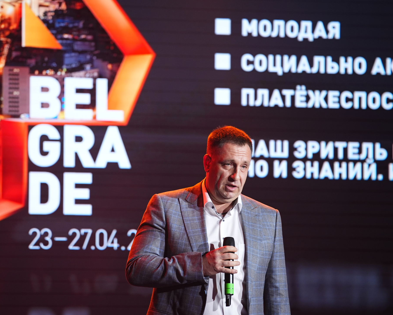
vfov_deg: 6.6
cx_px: 151
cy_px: 151
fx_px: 2722
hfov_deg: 8.3
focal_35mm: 234
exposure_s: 1/200
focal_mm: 176
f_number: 2.8
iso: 640
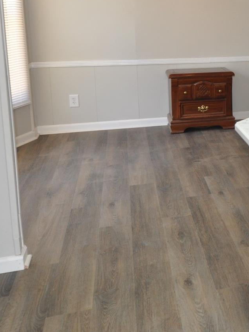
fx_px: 470
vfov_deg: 37.9
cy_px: 80
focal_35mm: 49
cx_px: 336
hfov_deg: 25.1
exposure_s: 1/60
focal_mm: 14
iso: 500
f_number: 4
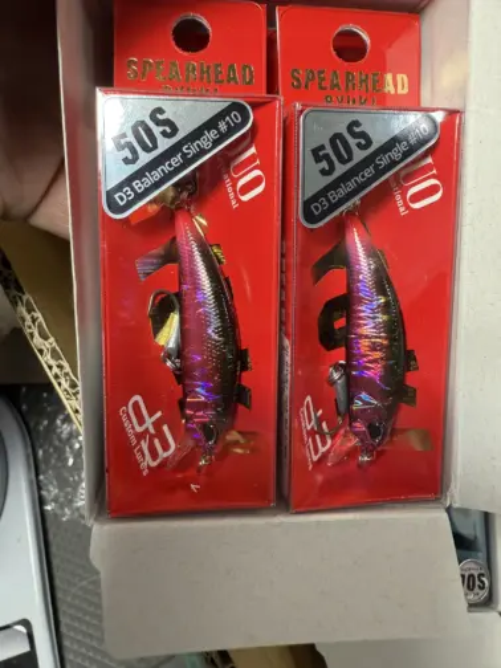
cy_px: 334
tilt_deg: -67.6
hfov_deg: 56.8
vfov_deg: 71.6
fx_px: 463
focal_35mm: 24
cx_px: 250
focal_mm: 2.22
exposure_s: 1/100
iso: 250
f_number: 2.2
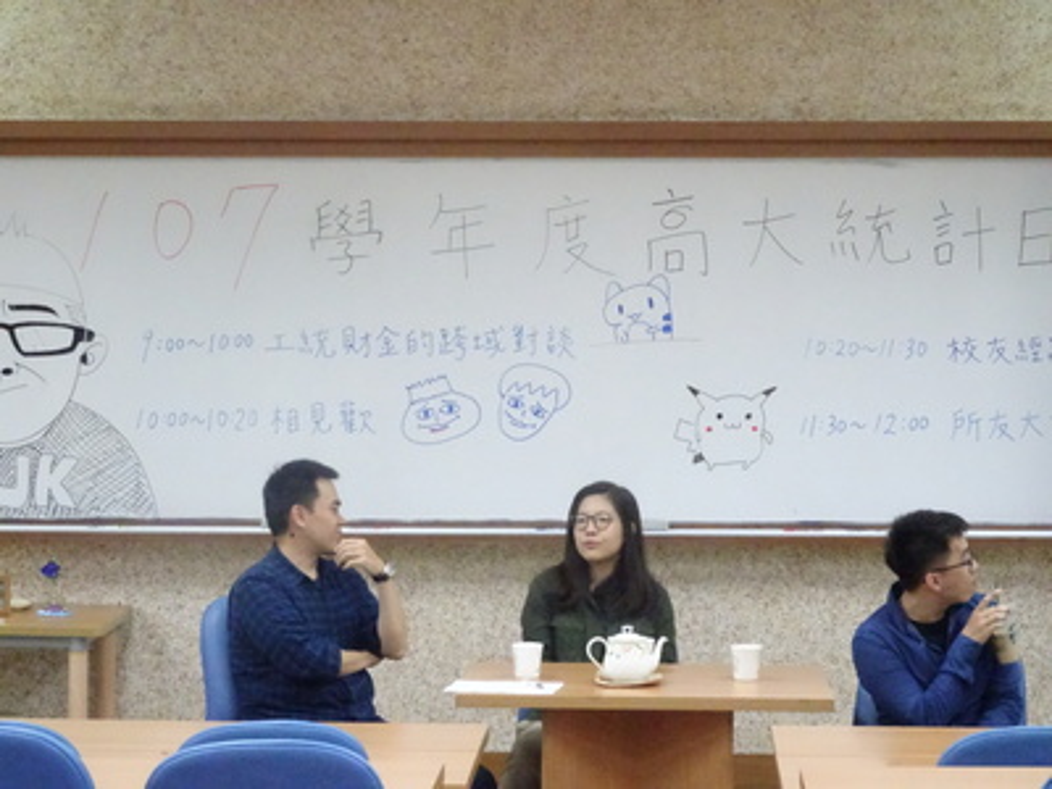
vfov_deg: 13.2
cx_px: 526
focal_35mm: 112
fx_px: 3404
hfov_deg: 17.6
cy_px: 394
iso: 3200
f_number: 5.6
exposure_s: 1/125
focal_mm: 19.1
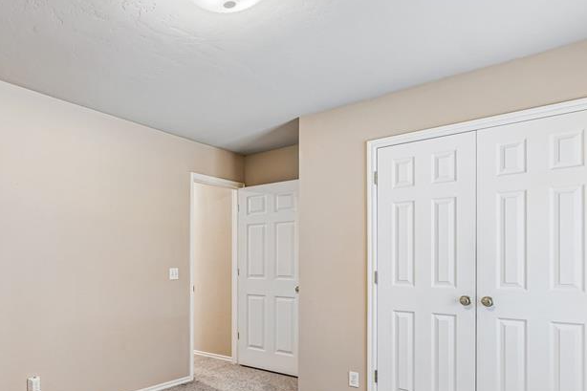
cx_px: 163
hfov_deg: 67.9
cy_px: 271
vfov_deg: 50.0
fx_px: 408
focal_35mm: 25
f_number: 6.3
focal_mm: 10
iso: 200
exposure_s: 1/6
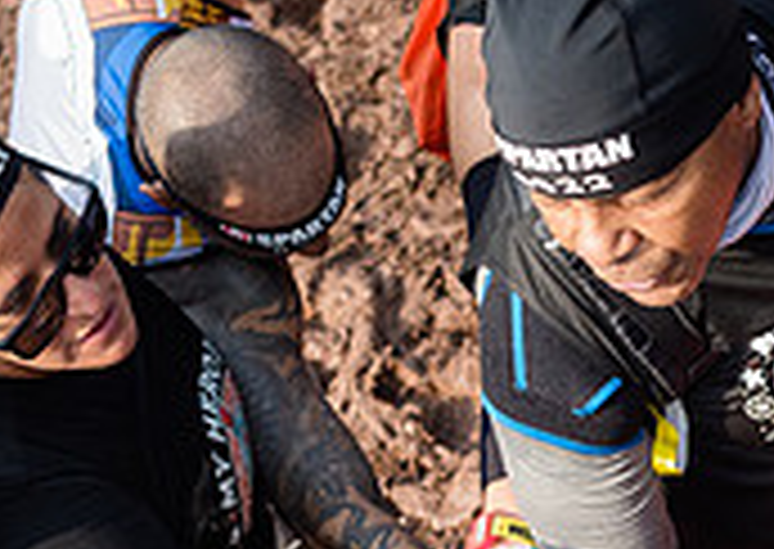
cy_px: 763
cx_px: 749
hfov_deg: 16.0
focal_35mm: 123
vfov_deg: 11.3
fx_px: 2697
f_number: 4.5
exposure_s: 1/640
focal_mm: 35
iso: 250
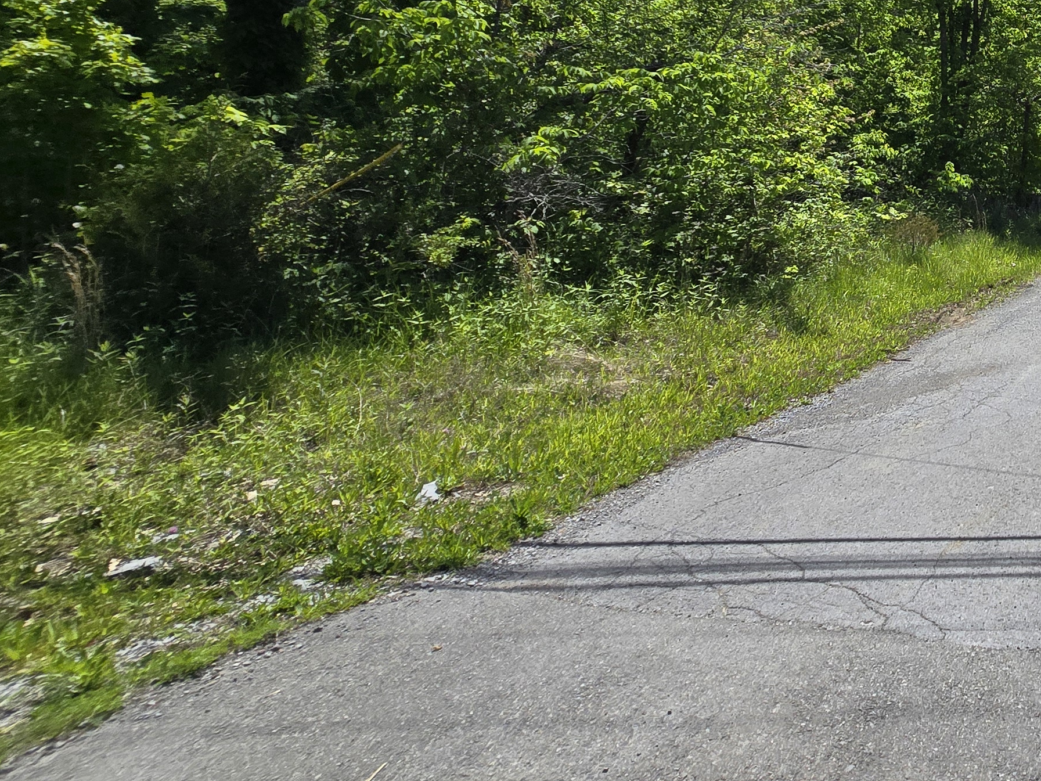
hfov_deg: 45.7
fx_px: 872
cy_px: 73
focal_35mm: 29
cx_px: 1150
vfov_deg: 43.9
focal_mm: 2.2
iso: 50
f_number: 2.2
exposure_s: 1/2271
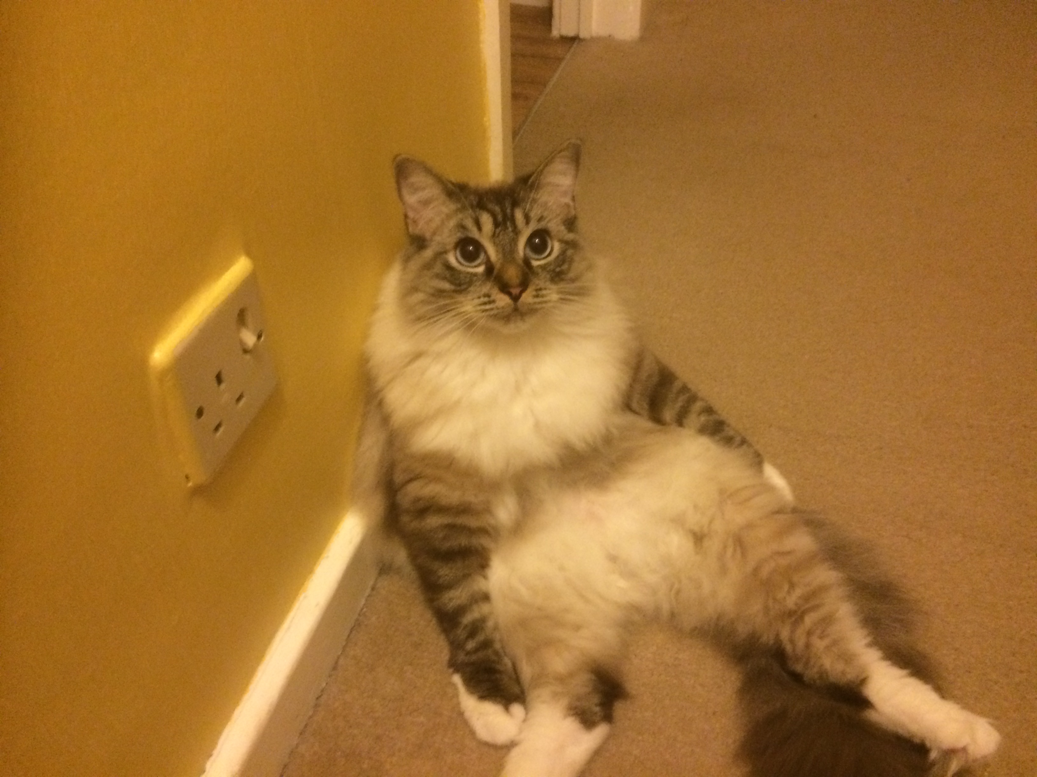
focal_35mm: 29
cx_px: 518
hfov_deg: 61.7
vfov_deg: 48.2
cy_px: 388
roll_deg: +1.5
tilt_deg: -39.4
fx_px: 869
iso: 320
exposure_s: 1/17
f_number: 2.2
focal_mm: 4.15
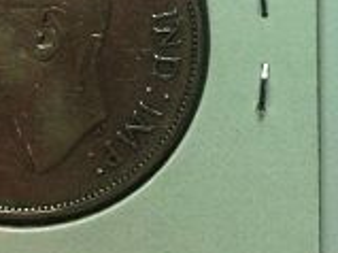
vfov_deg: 11.1
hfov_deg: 14.7
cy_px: 13
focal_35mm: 132
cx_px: 329
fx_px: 1288
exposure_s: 1/15
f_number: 2.8
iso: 100
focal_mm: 3.85
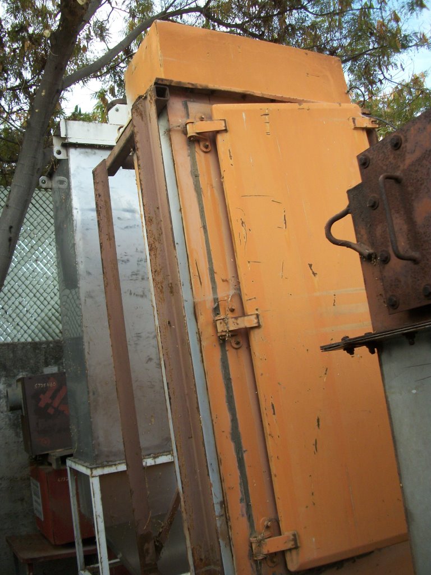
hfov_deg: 44.2
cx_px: 216
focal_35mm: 32
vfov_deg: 56.8
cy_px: 288
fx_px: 531
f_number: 2.9
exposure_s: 1/500
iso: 129
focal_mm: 5.7
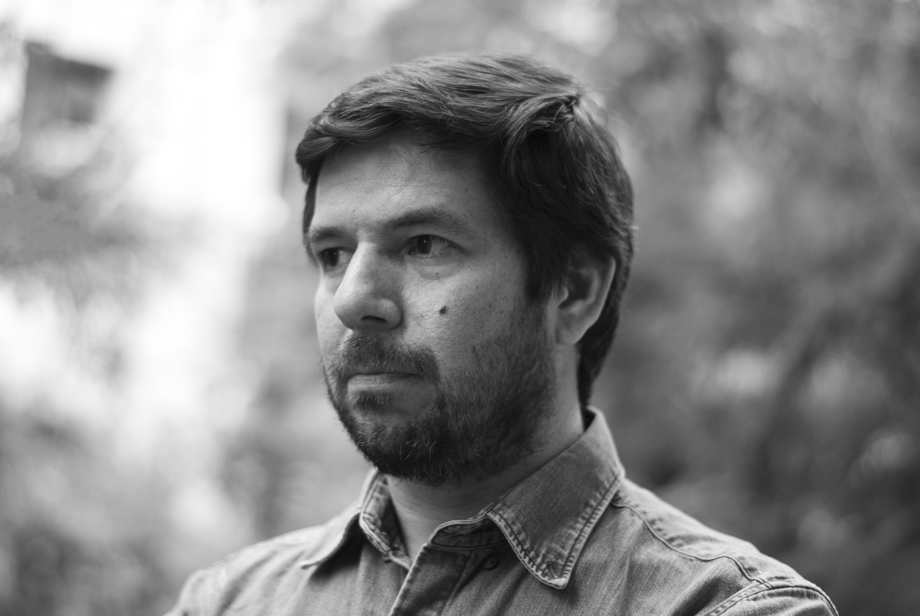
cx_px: 460
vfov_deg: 18.2
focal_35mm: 75
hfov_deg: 27.0
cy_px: 308
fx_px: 1919
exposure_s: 1/100
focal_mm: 50
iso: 400
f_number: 1.8
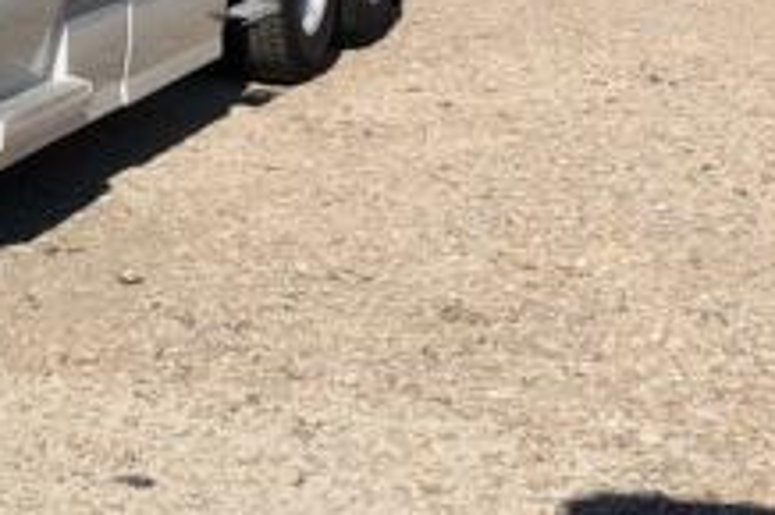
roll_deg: +0.6
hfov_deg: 17.0
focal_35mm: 114
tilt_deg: -3.1
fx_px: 2452
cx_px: -213
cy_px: -98
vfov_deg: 11.8
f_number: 1.8
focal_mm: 4
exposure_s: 1/4878
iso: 20
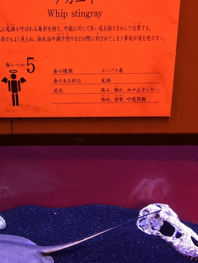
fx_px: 275
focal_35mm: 36
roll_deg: +0.4
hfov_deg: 39.4
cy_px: 118
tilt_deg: -16.8
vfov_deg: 51.3
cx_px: 74
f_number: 1.8
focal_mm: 3.99
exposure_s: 1/8
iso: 100
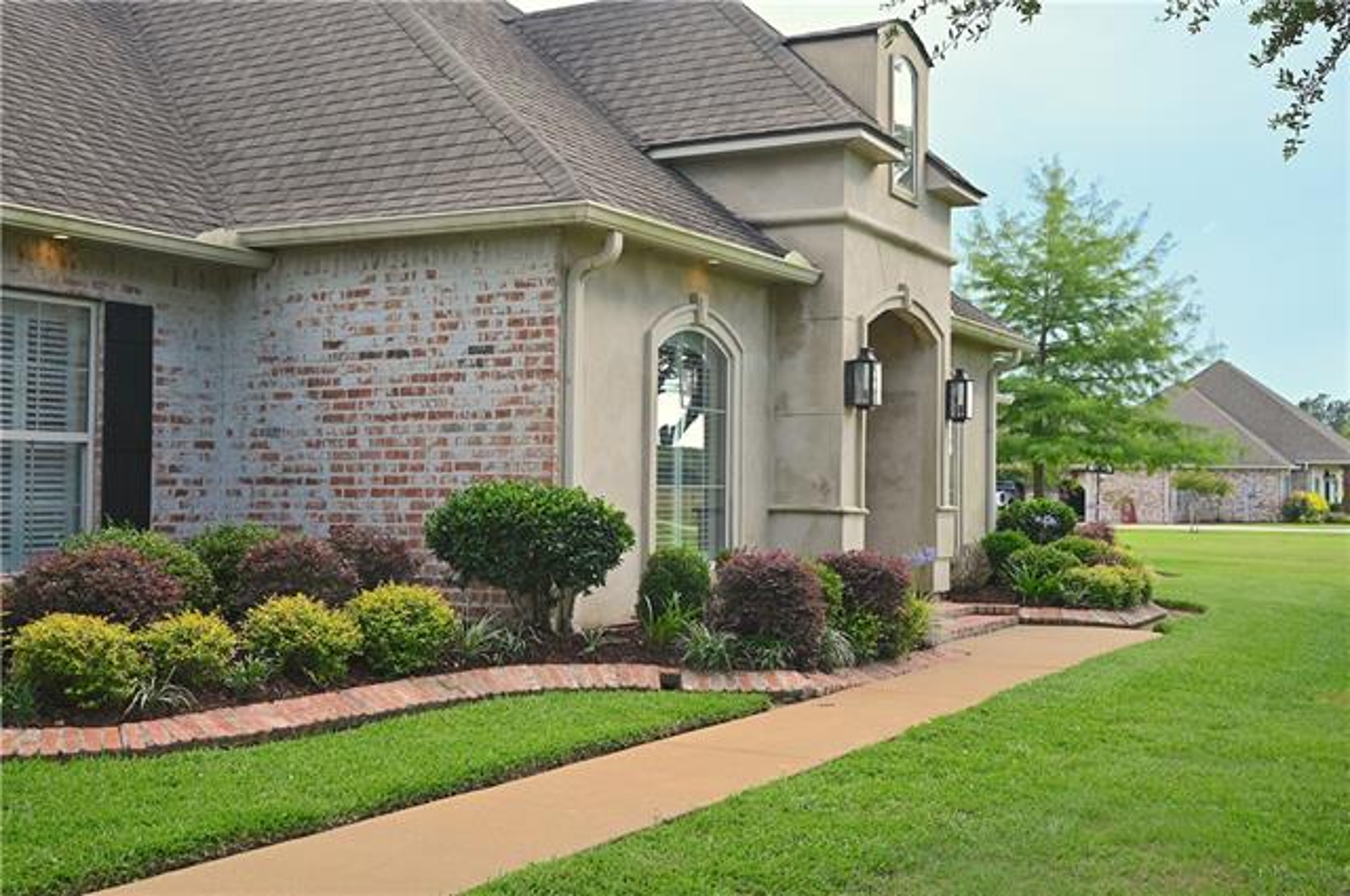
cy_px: 448
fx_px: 1573
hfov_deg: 46.5
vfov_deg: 31.8
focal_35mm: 42
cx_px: 675
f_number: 8
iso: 125
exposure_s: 1/80
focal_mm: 42
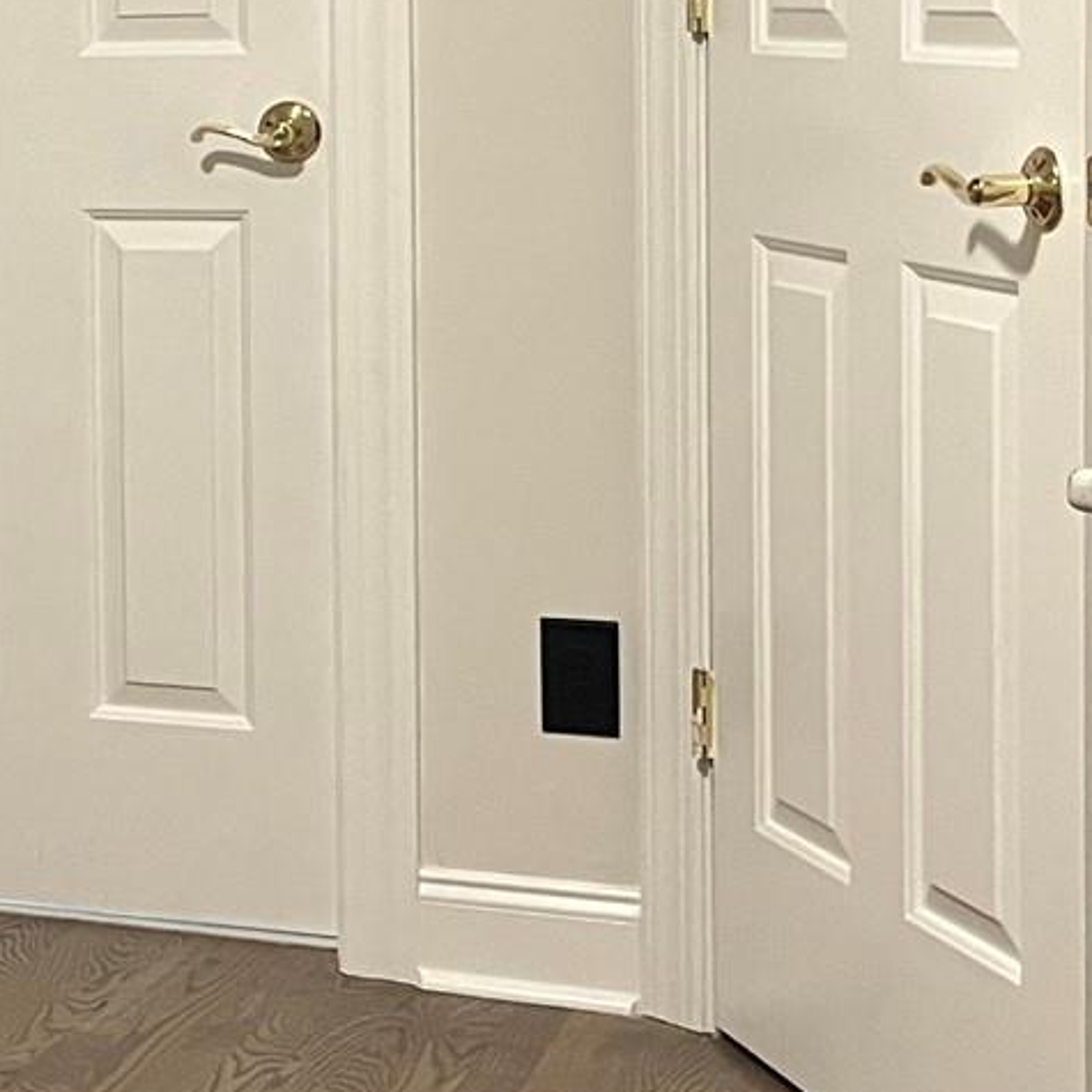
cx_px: -646
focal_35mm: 99
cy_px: 207
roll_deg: +2.2
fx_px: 3533
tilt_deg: -4.4
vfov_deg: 17.4
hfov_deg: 15.8
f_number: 1.6
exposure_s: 1/60
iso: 500
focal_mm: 5.1
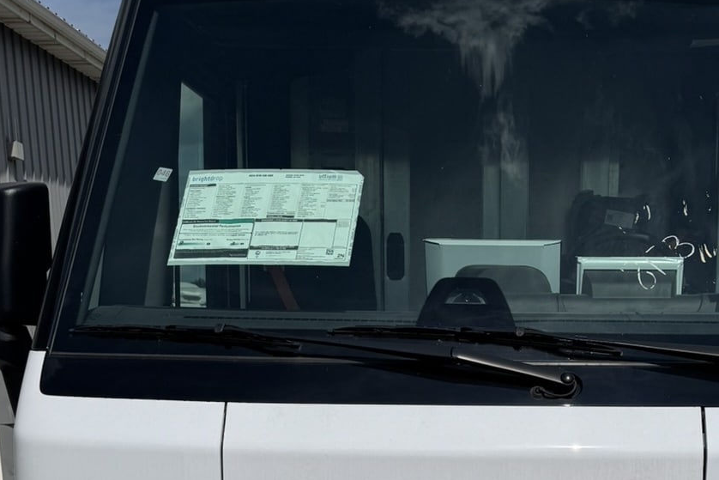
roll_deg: +2.6
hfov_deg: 32.6
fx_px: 1218
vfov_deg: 21.3
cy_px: 511
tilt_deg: -7.4
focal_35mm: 61
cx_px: 486
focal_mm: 6.76
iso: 64
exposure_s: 1/12346
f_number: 1.78
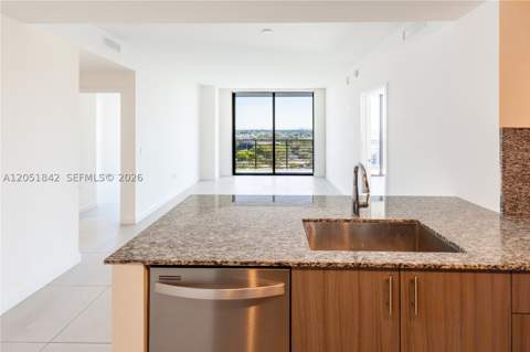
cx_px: 265
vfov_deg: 77.2
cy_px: 176
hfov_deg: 100.4
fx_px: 221
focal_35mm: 15
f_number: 6.3
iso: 250
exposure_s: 1/250
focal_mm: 10
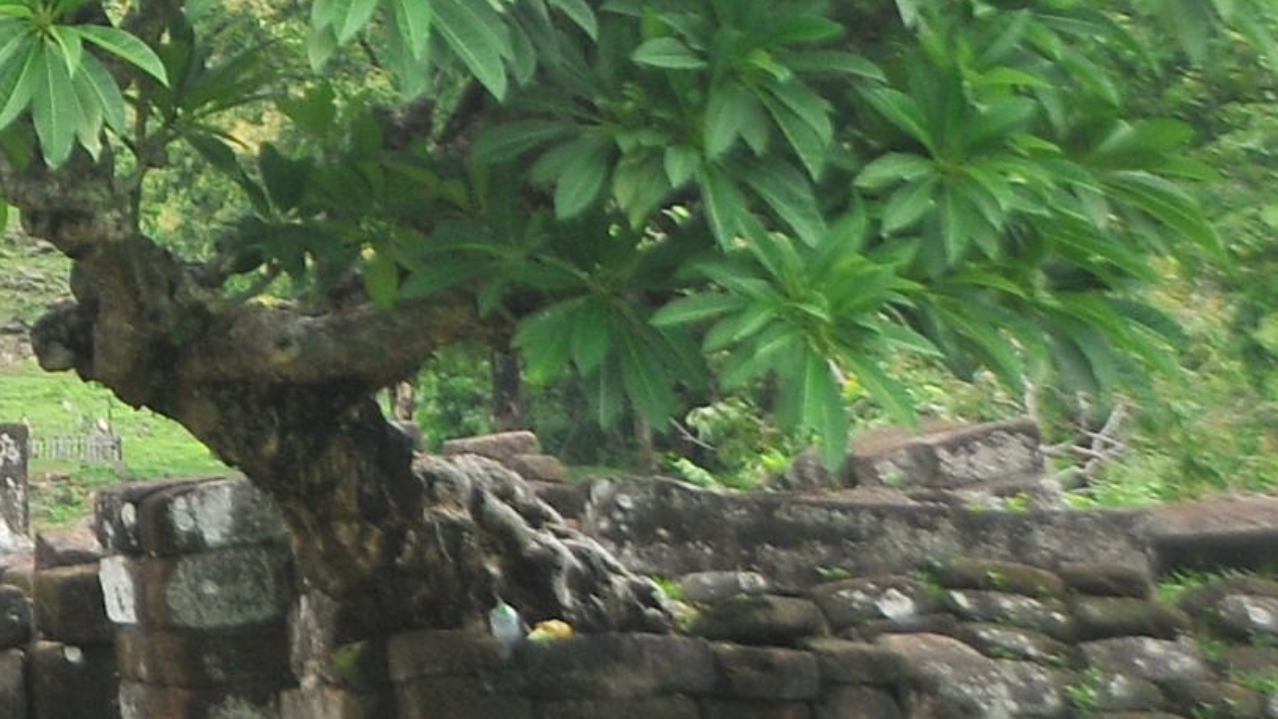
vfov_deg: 7.1
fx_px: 5625
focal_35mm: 166
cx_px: -1291
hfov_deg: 11.6
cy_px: -662
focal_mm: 20
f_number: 4
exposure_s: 1/640
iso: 250
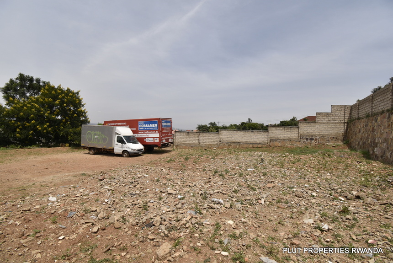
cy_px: 132
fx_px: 164
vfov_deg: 77.4
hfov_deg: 100.3
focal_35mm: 15
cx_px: 196
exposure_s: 1/400
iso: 100
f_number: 8
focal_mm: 10
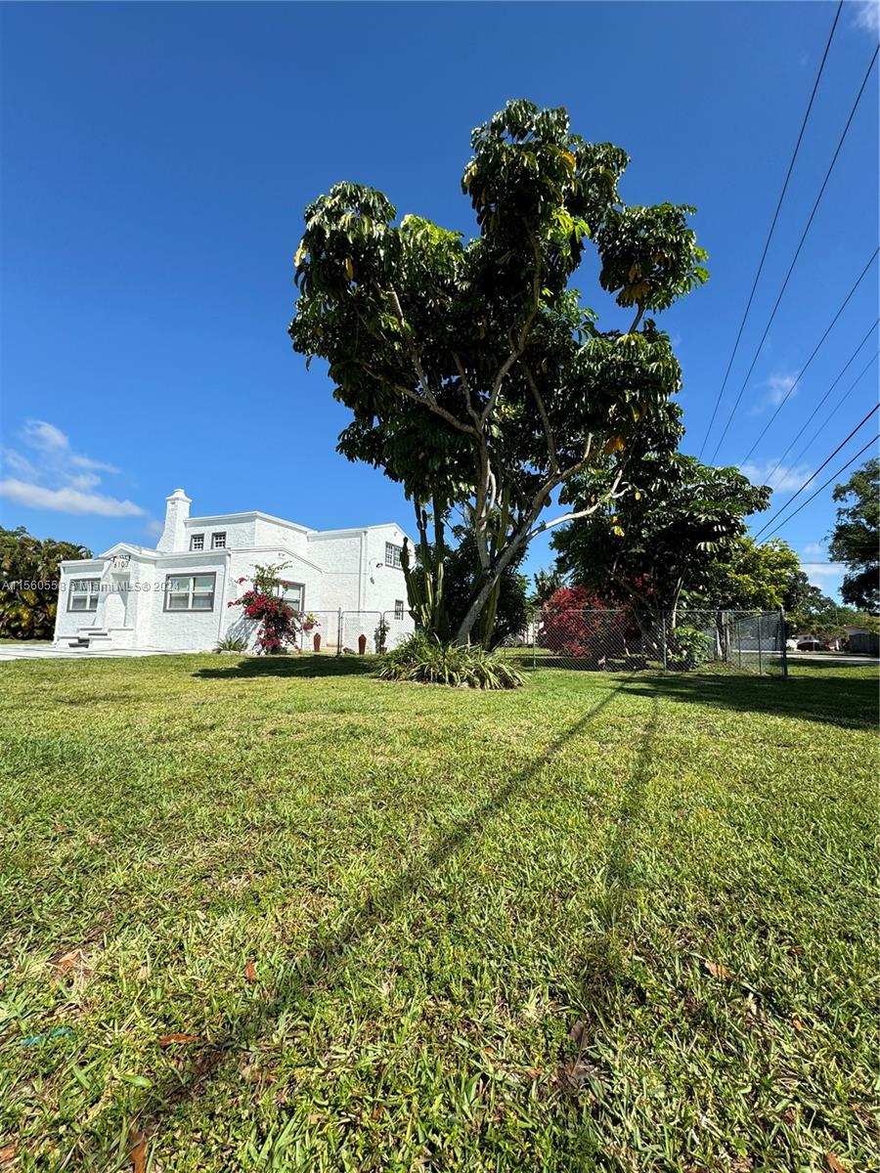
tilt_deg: +6.2
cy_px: 586
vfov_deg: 102.1
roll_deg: -0.9
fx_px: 475
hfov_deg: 85.7
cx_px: 440
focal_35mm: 14
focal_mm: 2.22
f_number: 2.2
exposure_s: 1/1600
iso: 50
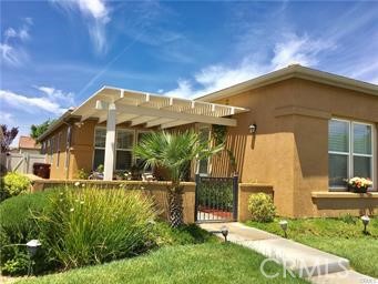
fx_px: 317
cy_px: 142
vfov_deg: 48.3
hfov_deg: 61.6
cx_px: 189
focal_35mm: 29
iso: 25
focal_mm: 4.15
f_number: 2.2
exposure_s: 1/1451
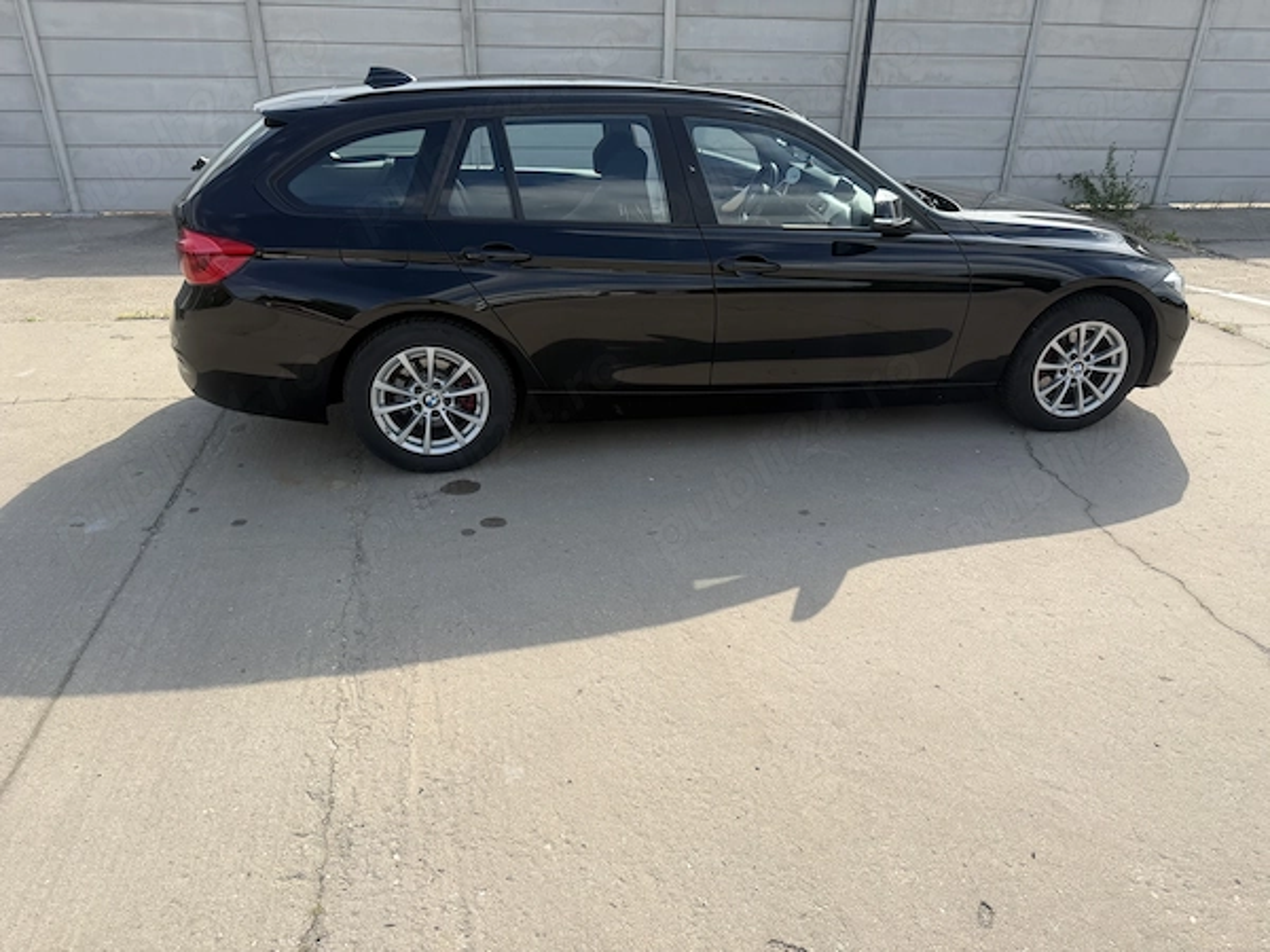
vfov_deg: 56.8
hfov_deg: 71.6
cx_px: 635
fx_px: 881
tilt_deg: -25.9
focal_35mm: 24
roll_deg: +0.4
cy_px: 476
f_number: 1.78
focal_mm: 6.76
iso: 80
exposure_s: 1/3021
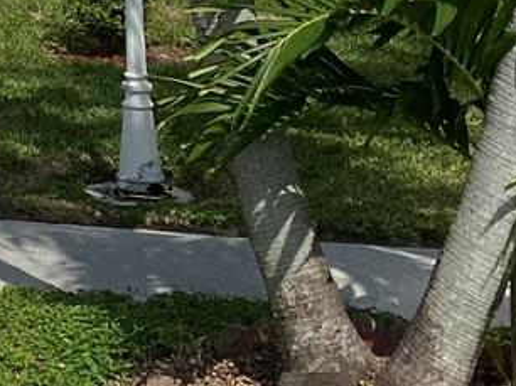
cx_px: -393
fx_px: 2026
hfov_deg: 13.2
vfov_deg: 9.5
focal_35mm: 136
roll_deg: -0.3
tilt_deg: +10.3
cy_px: -585
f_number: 1.8
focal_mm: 4.25
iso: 32
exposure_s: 1/4808
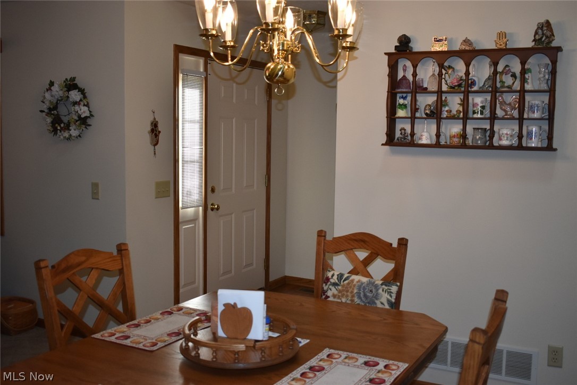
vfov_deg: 35.5
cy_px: 192
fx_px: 601
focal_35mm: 38
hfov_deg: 51.3
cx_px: 288
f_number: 4
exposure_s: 1/200
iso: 800
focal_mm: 25
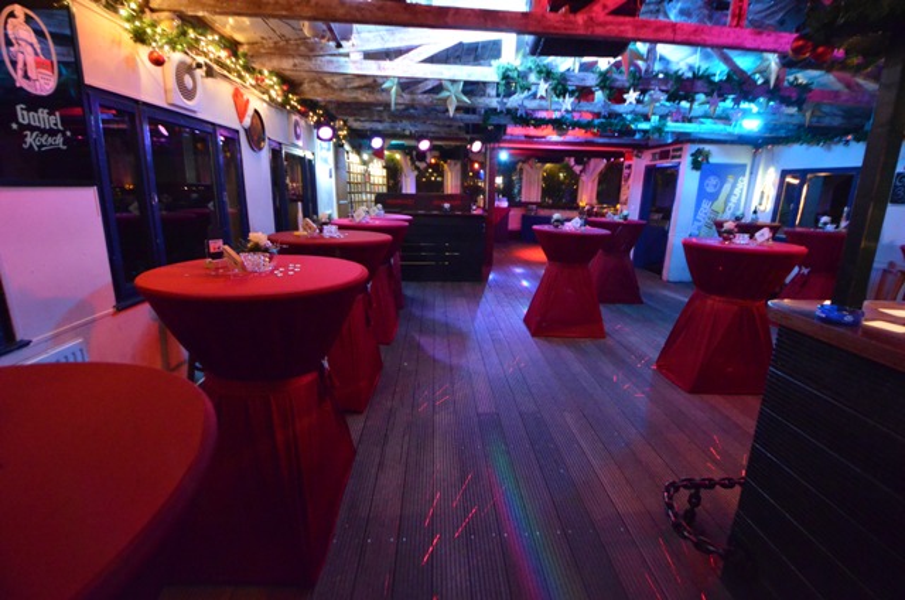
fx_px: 376
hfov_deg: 100.5
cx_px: 452
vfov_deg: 77.1
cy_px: 300
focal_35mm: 15
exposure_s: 1/15
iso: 6400
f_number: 3.5
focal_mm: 10
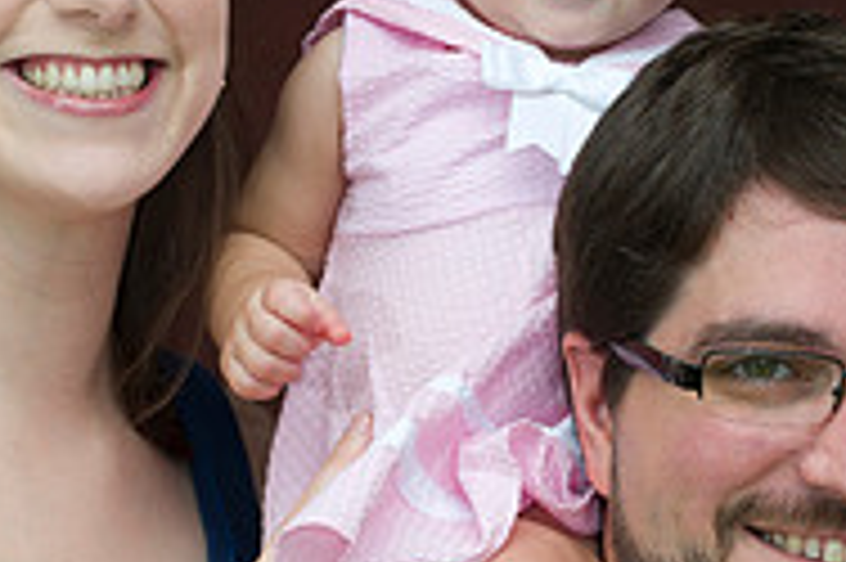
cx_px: 526
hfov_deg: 5.8
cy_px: 265
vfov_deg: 3.8
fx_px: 8382
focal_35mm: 357
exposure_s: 1/250
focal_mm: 116
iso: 400
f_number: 5
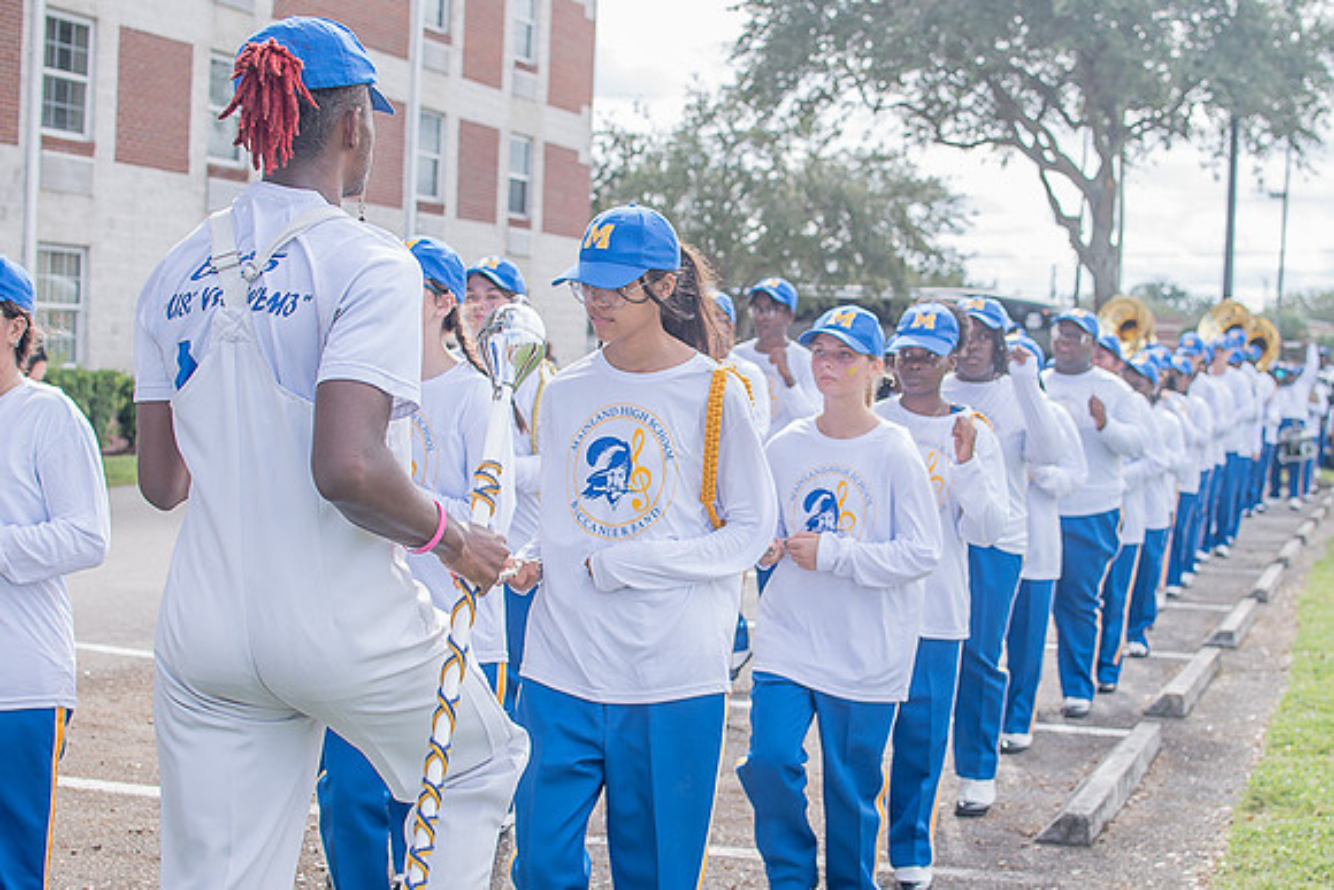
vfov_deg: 24.2
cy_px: 479
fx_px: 2074
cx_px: 718
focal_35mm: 56
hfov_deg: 35.6
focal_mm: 35
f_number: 4
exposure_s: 1/320
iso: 100
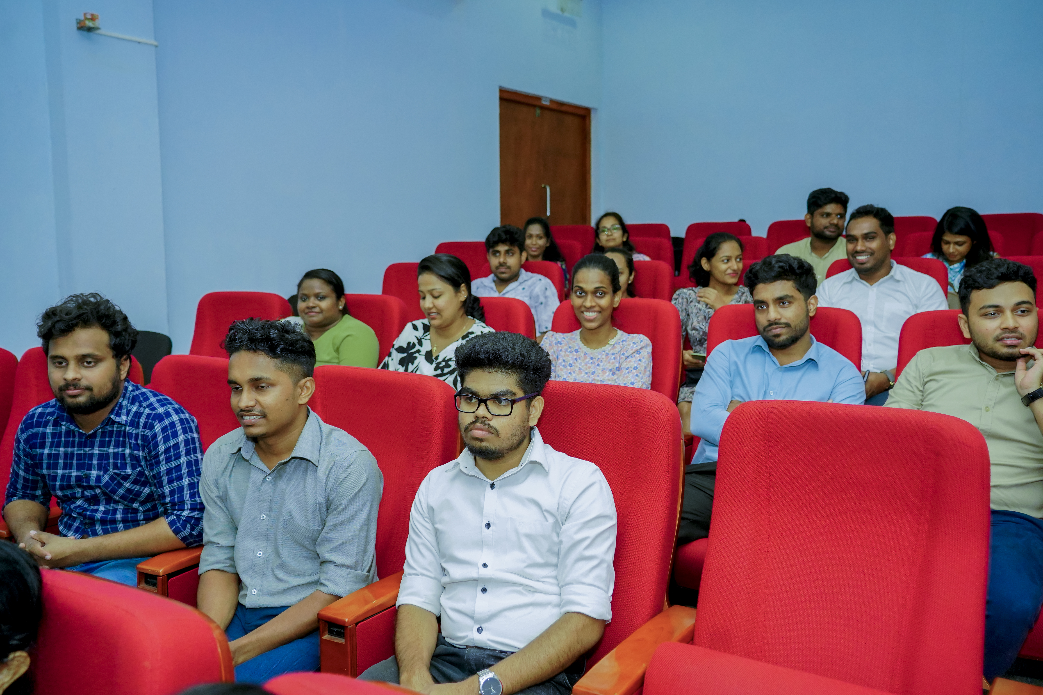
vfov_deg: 43.6
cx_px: 535
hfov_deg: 61.9
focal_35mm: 30
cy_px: 345
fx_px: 869
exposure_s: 1/200
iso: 2000
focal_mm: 29
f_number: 4
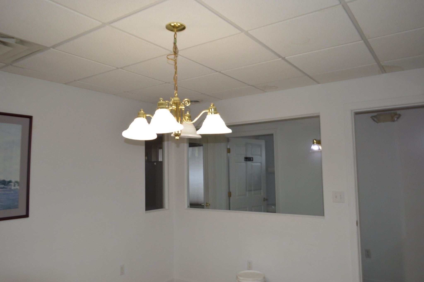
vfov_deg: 47.9
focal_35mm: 27
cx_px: 212
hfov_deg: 67.4
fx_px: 318
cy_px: 141
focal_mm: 18
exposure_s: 1/60
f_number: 3.5
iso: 400
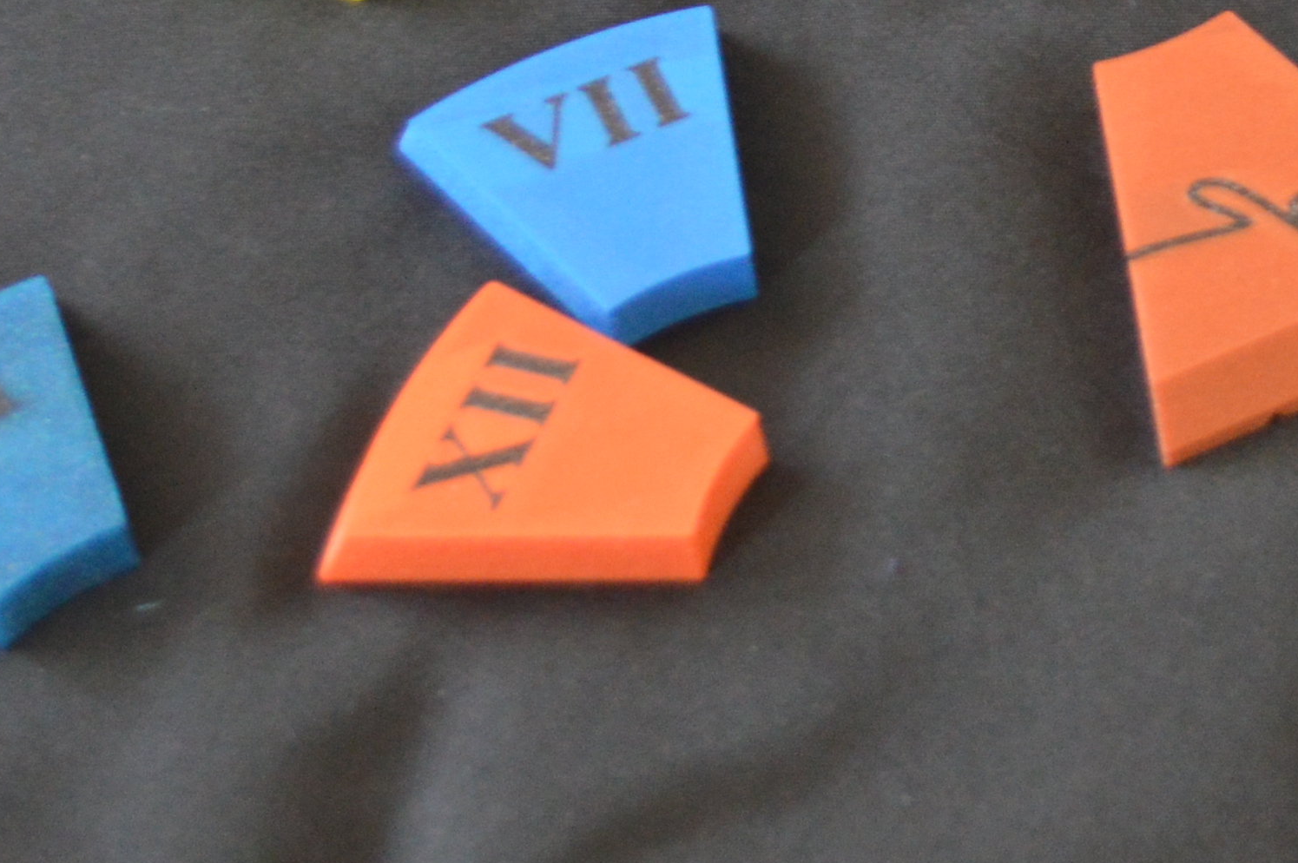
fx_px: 6088
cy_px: -584
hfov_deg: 11.7
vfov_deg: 7.9
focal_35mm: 169
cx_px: 1836
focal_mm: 28
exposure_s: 1/15
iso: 800
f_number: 4.5
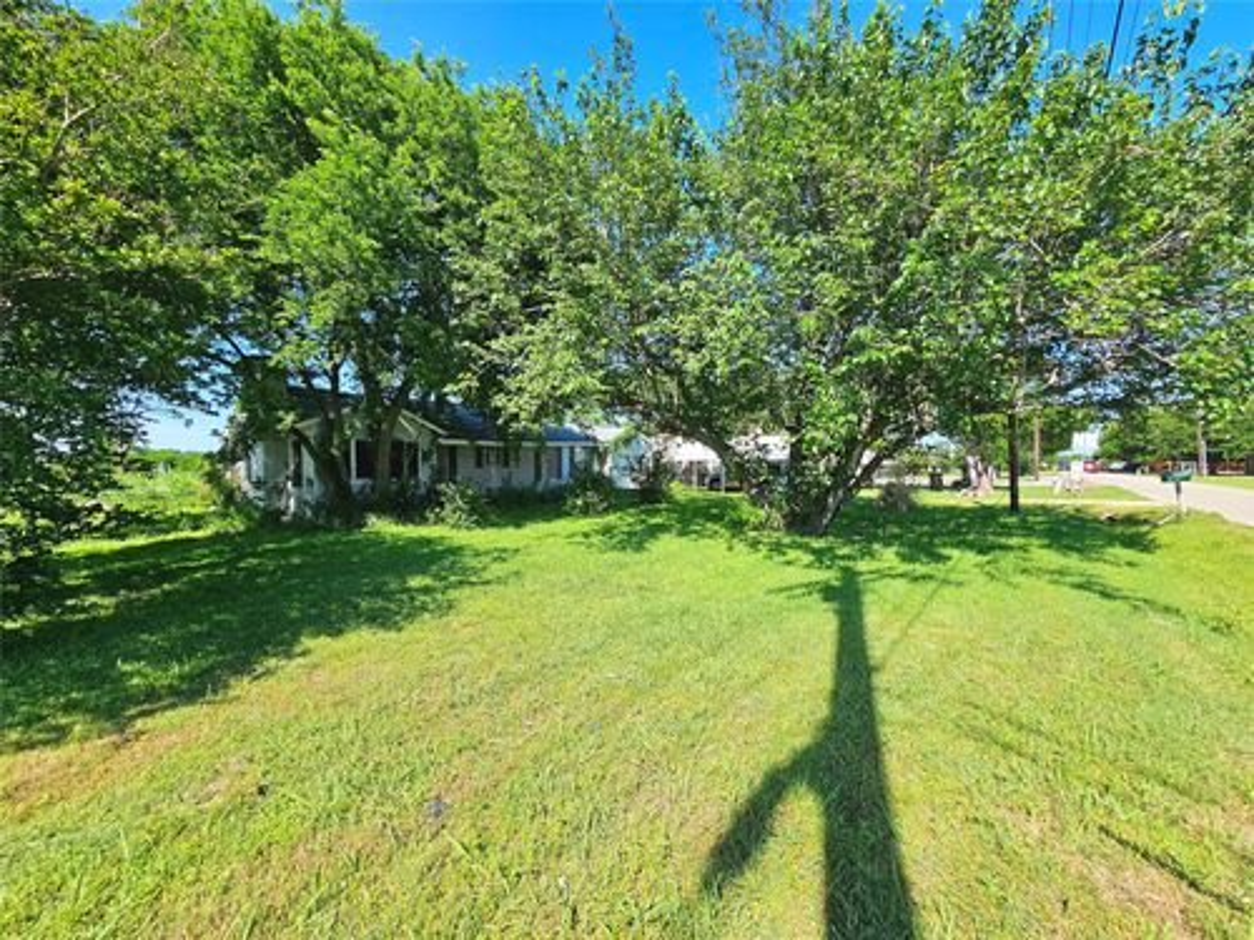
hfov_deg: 106.2
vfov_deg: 89.9
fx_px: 471
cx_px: 627
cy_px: 470
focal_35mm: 13
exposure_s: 1/1250
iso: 50
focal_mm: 2.2
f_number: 2.2
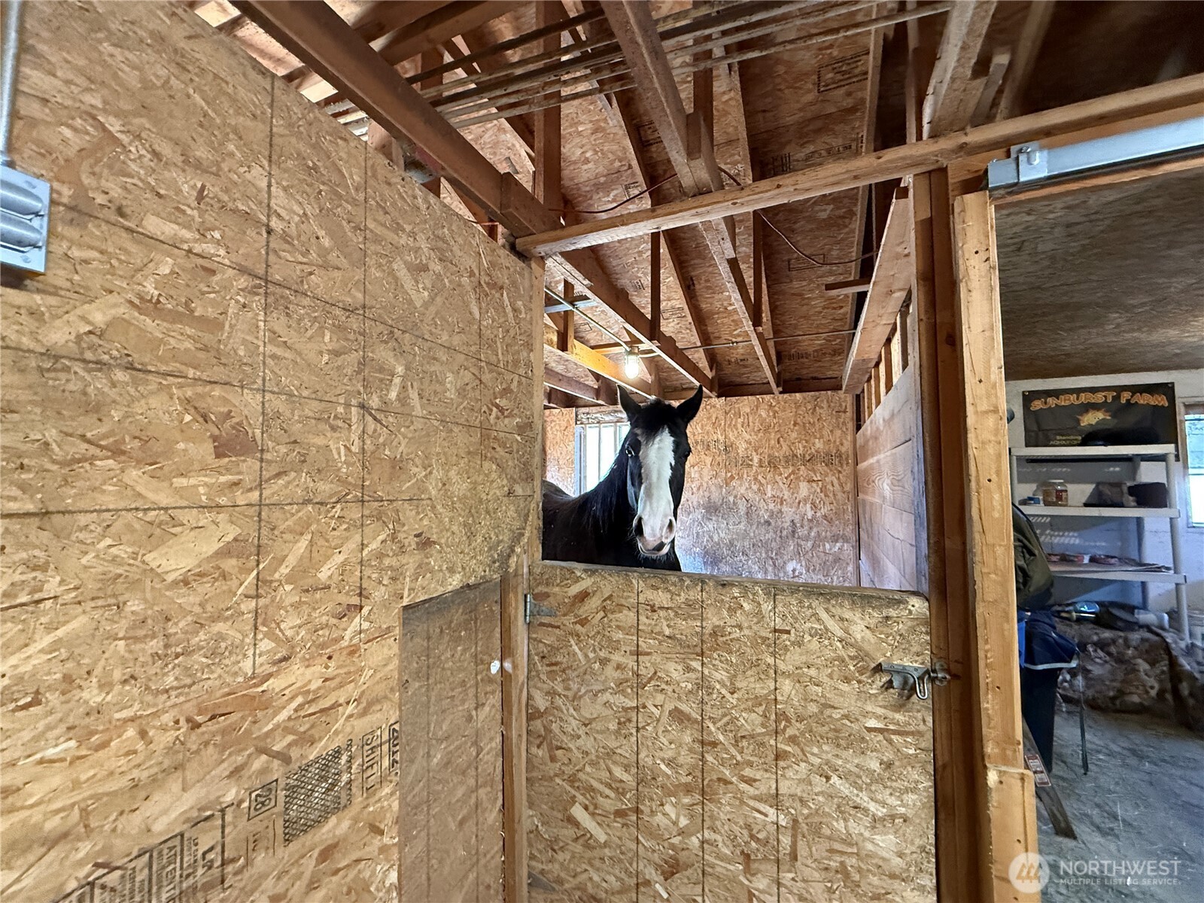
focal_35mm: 14
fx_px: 487
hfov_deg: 102.1
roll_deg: +1.0
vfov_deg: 85.7
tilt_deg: +3.4
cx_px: 602
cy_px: 452
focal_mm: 2.22
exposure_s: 1/60
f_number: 2.2
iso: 640
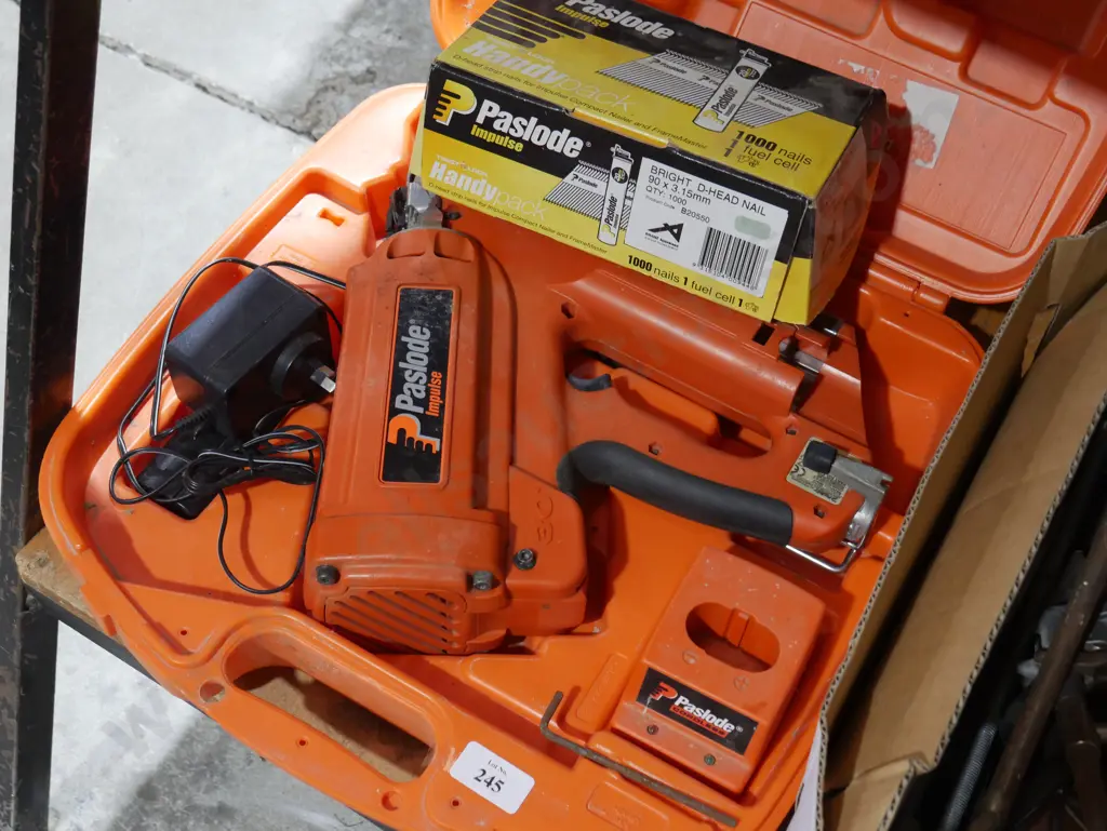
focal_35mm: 48
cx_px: 554
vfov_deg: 30.3
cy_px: 416
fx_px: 1536
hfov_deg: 39.6
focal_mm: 24
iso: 1600
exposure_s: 1/60
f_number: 5.2
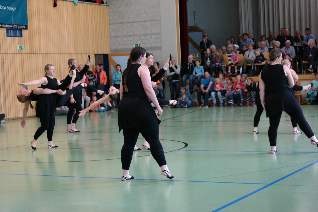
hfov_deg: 26.3
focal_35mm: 77
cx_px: 159
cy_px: 106
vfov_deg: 17.7
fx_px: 680
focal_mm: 50
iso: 1600
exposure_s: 1/80
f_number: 4
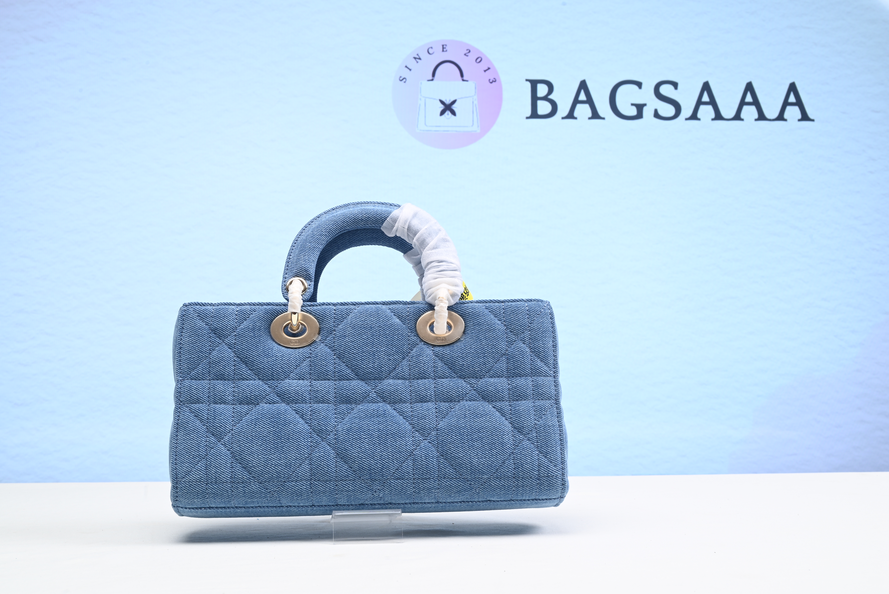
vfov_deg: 32.7
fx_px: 1013
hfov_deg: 47.4
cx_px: 444
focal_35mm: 41
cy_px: 297
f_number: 16
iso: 100
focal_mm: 41
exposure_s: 1/2
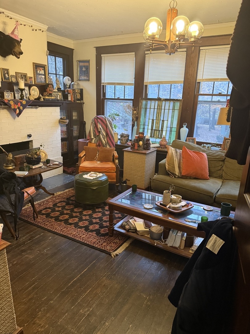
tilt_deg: -15.3
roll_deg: -2.8
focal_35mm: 24
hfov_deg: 56.8
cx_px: 125
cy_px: 167
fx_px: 231
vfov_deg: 71.6
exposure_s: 1/60
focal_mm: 6.76
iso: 800
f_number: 1.78
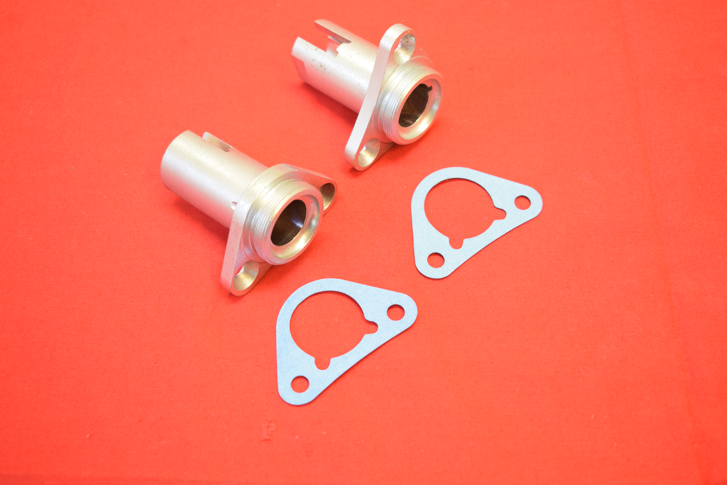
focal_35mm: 46
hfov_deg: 42.7
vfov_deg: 29.2
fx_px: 929
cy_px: 238
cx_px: 356
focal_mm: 30
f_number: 5
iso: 1250
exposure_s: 1/60
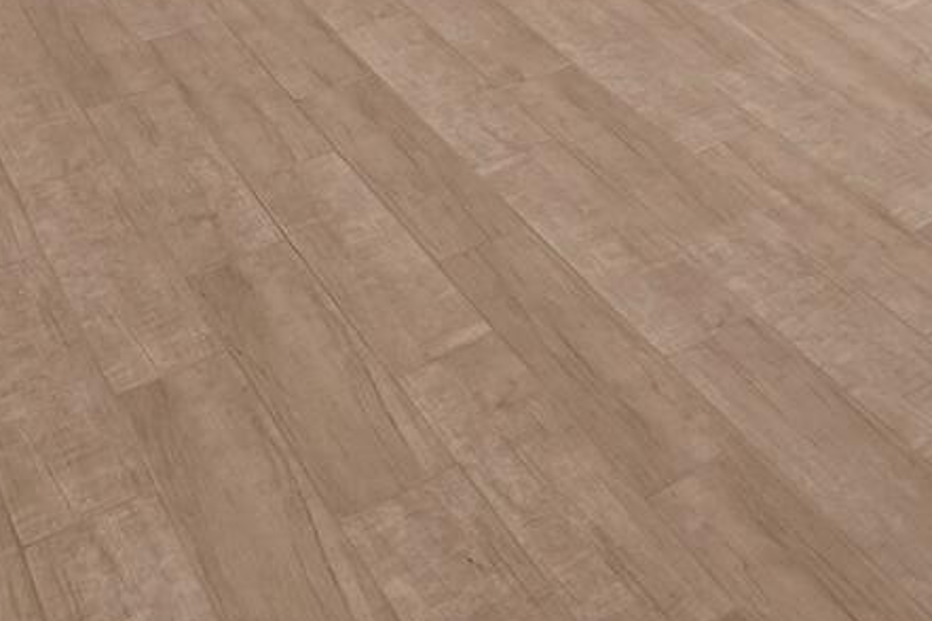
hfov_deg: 36.4
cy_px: -391
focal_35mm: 51
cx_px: 843
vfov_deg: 21.0
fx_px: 1320
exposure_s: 1/30
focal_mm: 10
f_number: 8
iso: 5000
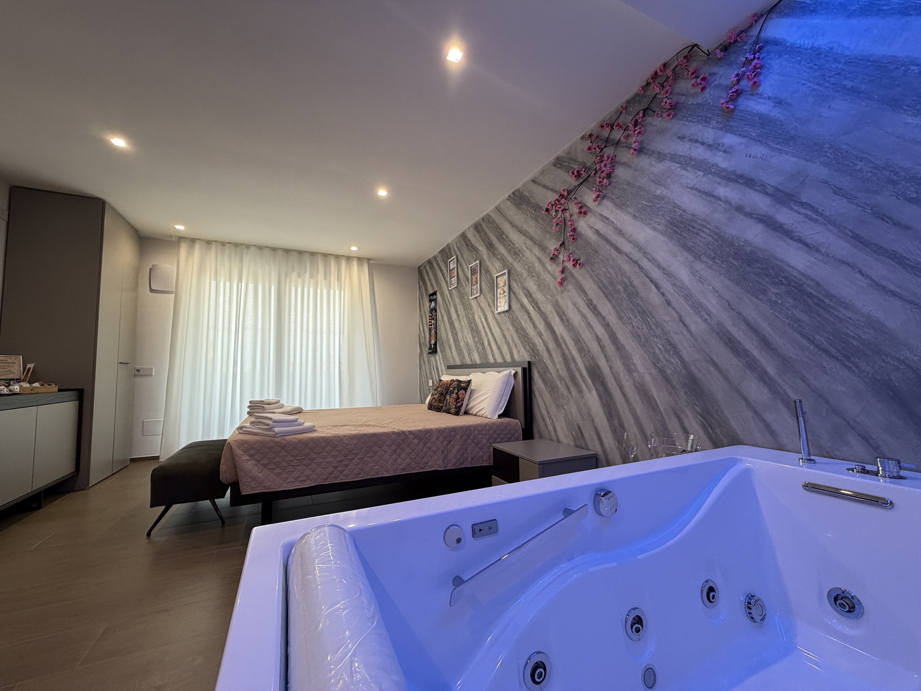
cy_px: 346
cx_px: 460
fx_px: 372
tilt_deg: +3.1
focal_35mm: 14
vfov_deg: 85.7
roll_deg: +0.5
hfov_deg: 102.1
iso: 200
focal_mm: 2.22
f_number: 2.2
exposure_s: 1/63
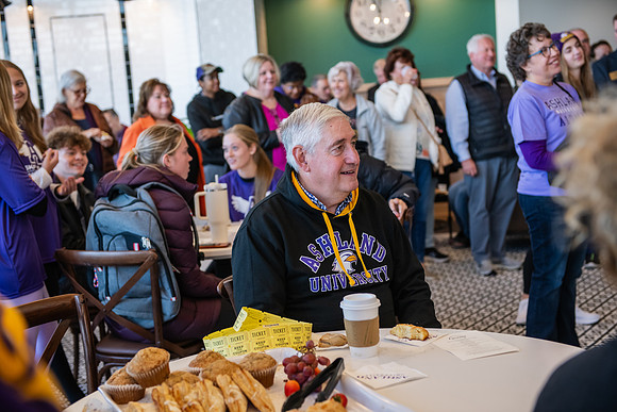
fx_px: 943
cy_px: 206
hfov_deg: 36.2
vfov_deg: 24.6
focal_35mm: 55
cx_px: 308
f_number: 3.2
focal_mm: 55
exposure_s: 1/400
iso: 1000
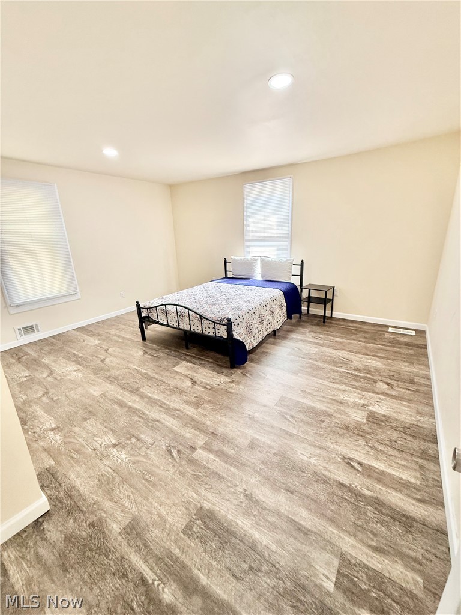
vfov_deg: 102.1
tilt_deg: -18.4
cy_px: 308
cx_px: 230
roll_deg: +2.8
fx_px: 249
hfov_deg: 85.7
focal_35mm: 14
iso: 200
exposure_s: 1/99
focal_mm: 2.22
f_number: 2.2
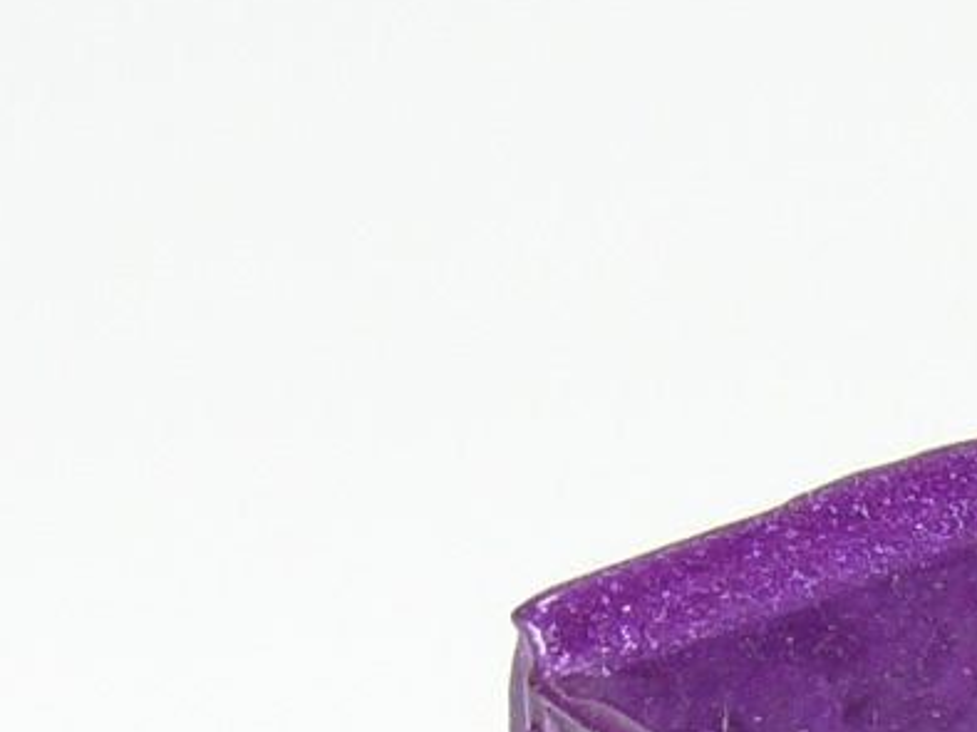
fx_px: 10662
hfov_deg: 5.1
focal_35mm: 378
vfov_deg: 3.9
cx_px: 1979
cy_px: 519
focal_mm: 12.8
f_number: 4
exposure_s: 1/30
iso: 100
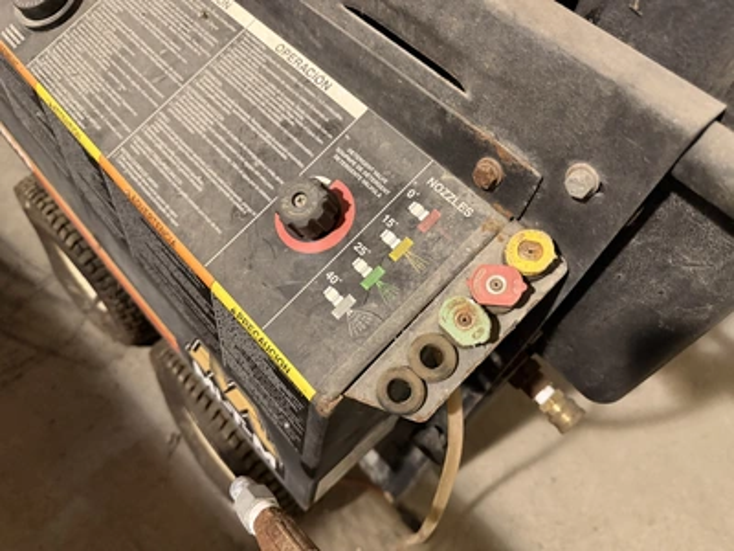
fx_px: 509
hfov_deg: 71.6
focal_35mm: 24
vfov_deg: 56.8
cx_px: 367
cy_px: 276
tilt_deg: -55.1
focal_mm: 6.76
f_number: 1.78
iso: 800
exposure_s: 1/30
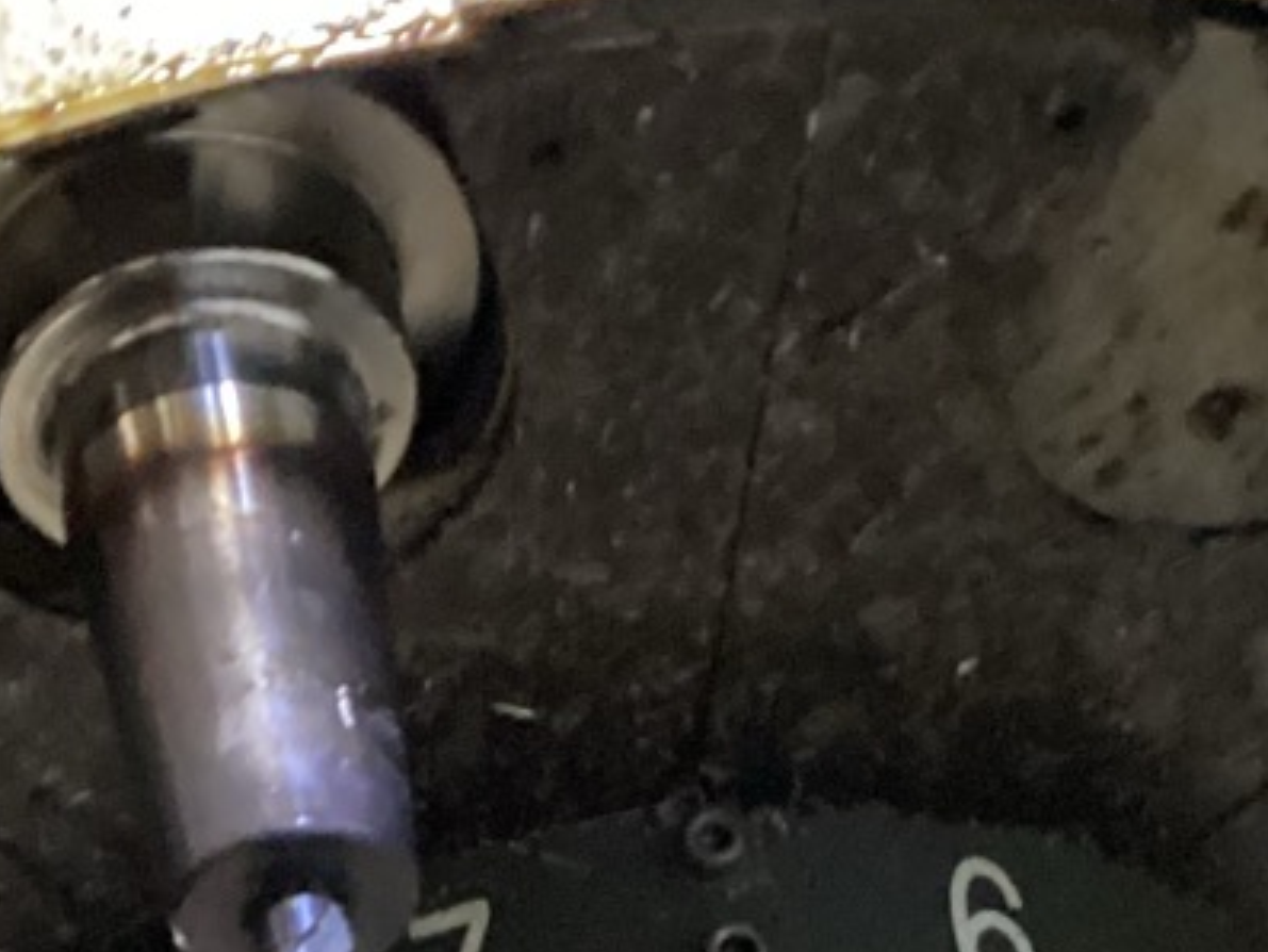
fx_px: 3664
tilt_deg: +25.3
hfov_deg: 19.6
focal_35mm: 100
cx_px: 527
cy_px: 1623
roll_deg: +9.7
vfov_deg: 13.5
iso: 500
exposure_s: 1/30
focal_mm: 3.3
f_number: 2.4
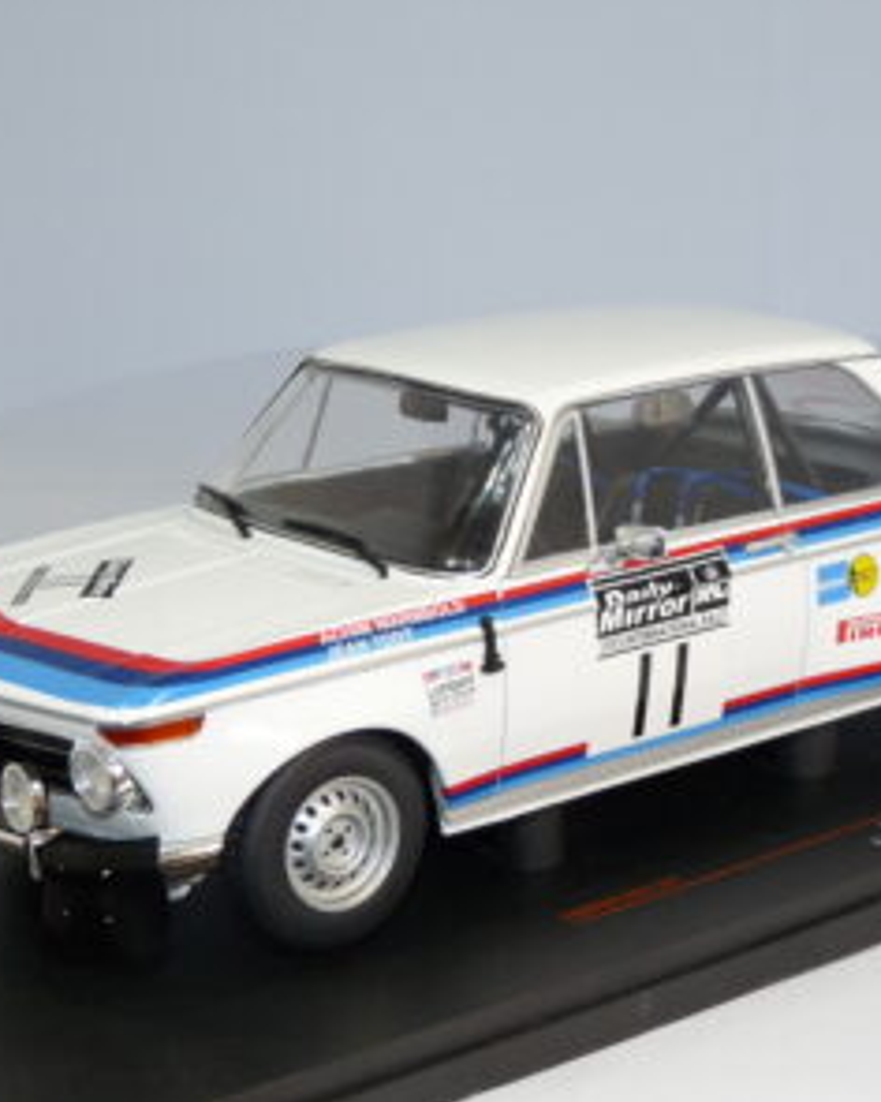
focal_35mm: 86
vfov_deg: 22.2
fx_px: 2803
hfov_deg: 17.9
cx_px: 511
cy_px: 549
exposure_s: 1/30
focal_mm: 8.2
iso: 100
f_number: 3.2
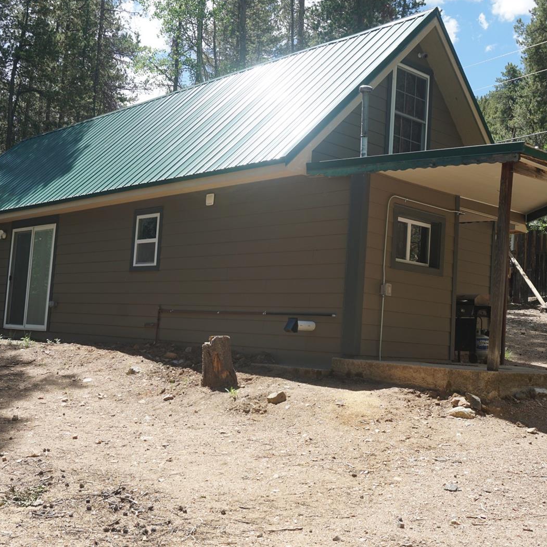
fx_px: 798
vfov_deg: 37.8
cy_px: 271
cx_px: 254
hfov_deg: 37.8
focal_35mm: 45
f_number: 8
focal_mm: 23
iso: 100
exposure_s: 1/125
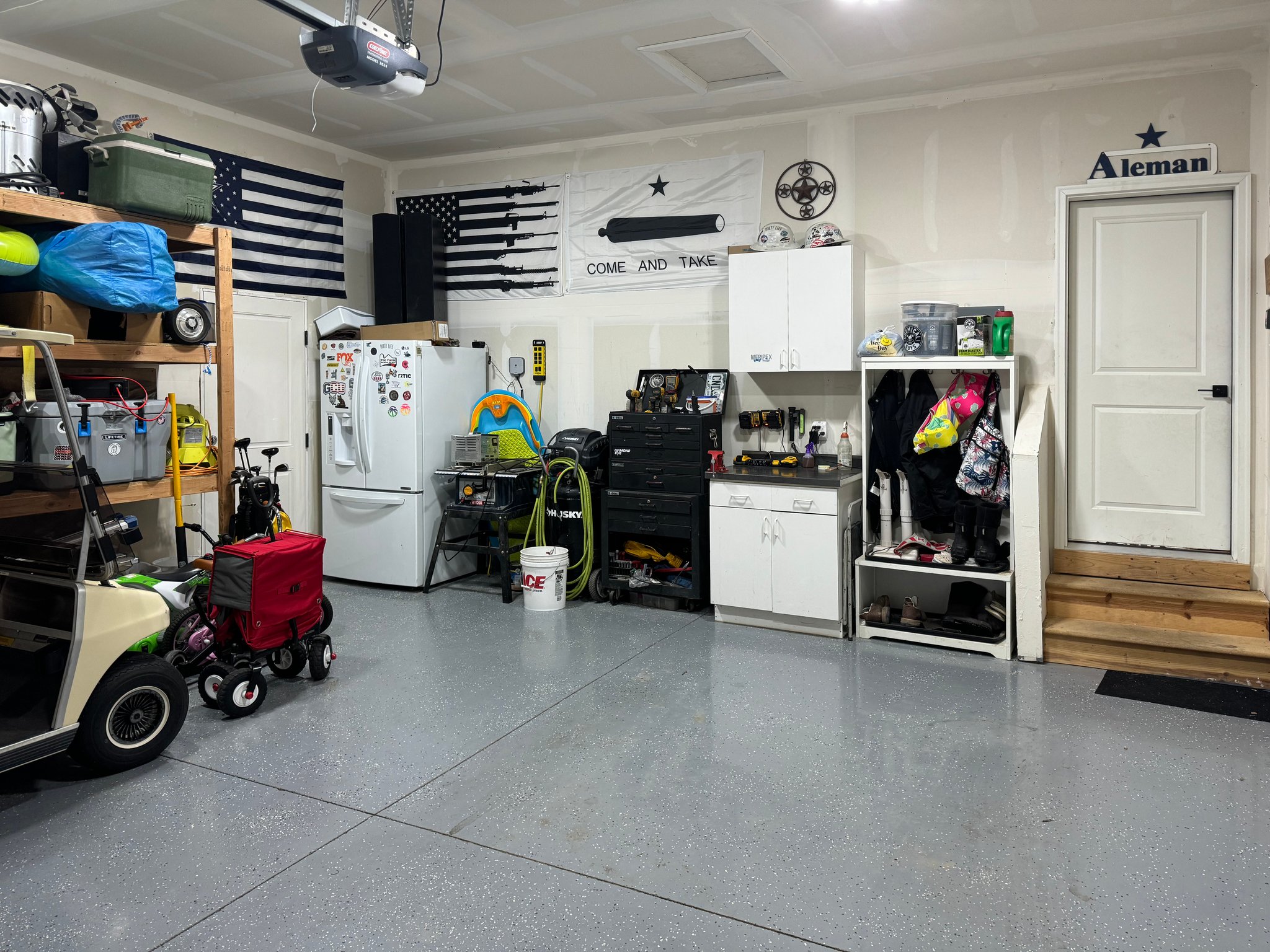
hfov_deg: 71.6
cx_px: 635
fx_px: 881
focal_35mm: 24
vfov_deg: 56.8
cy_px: 476
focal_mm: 6.76
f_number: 1.78
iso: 160
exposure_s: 1/121
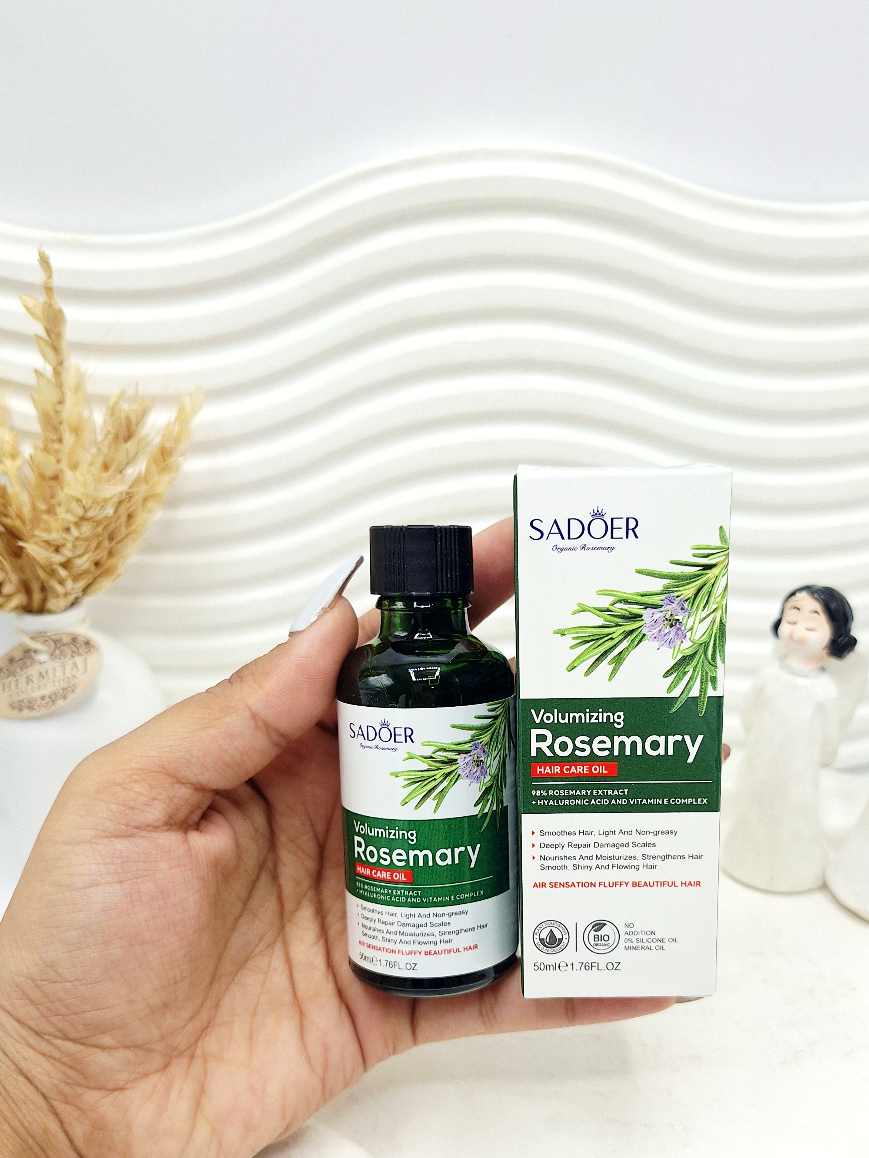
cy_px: 727
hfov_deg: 46.5
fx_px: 1004
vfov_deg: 59.2
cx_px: 534
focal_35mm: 30
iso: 40
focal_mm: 5.54
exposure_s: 1/417
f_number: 1.8
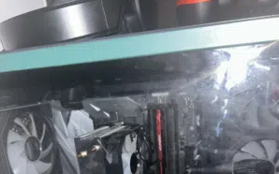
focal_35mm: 37
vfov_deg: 31.3
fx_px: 281
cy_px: 181
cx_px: 140
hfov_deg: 52.8
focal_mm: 5.7
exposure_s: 1/4
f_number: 1.5
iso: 40
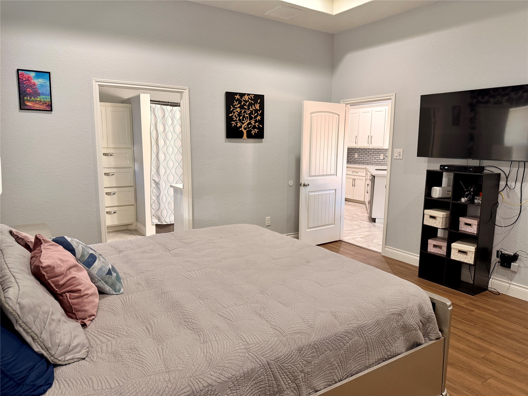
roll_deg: -0.8
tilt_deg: -8.1
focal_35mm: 24
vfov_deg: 56.8
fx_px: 366
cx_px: 264
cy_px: 198
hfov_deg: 71.6
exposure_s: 1/60
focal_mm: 6.76
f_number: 1.78
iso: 250
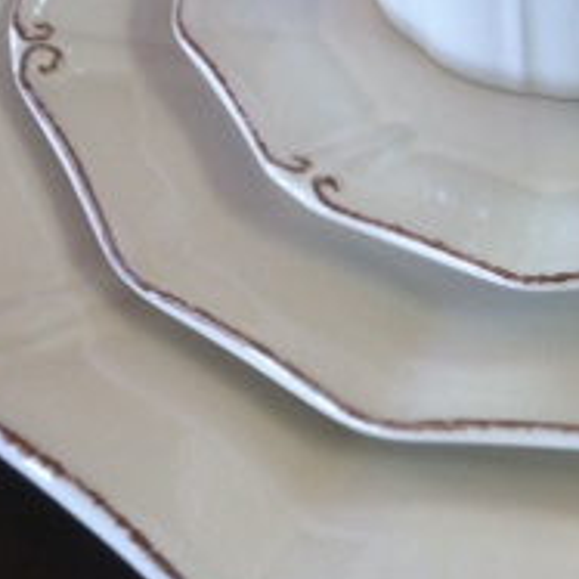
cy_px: 65
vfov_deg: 16.2
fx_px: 2006
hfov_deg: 16.2
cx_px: 517
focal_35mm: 106
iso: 80
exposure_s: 1/24
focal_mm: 3.85
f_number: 2.8
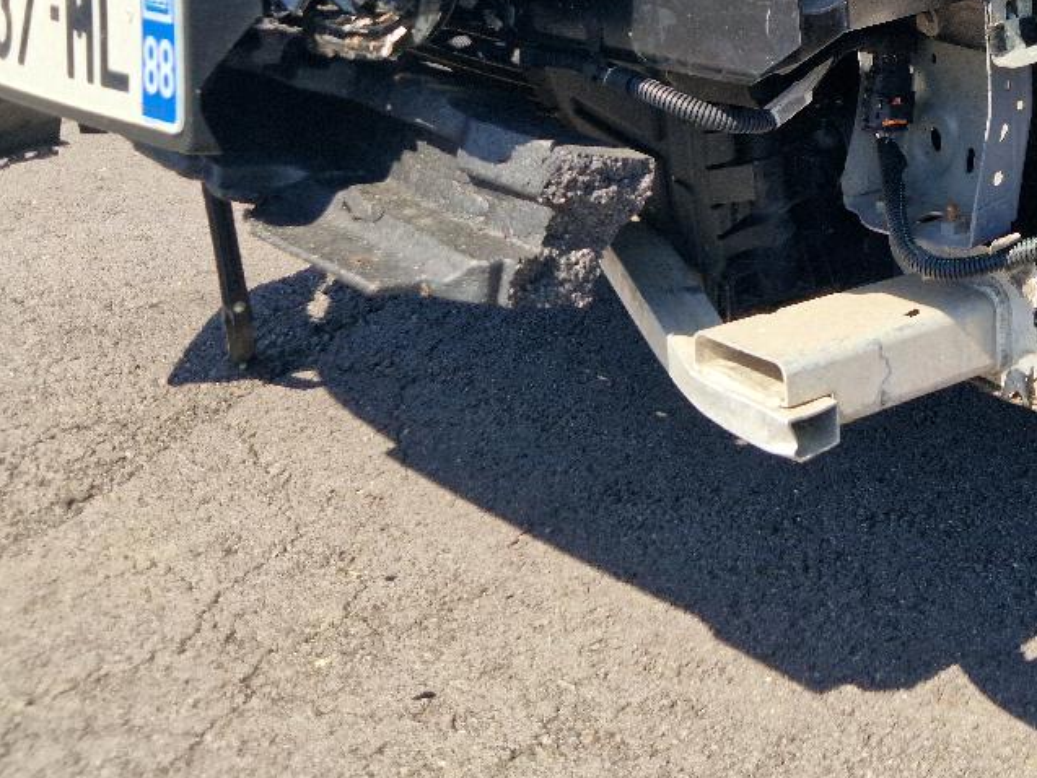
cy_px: -86
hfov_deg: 27.4
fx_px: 1948
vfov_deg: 21.4
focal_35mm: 65
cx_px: 1123
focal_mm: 5.4
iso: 50
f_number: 1.8
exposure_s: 1/714
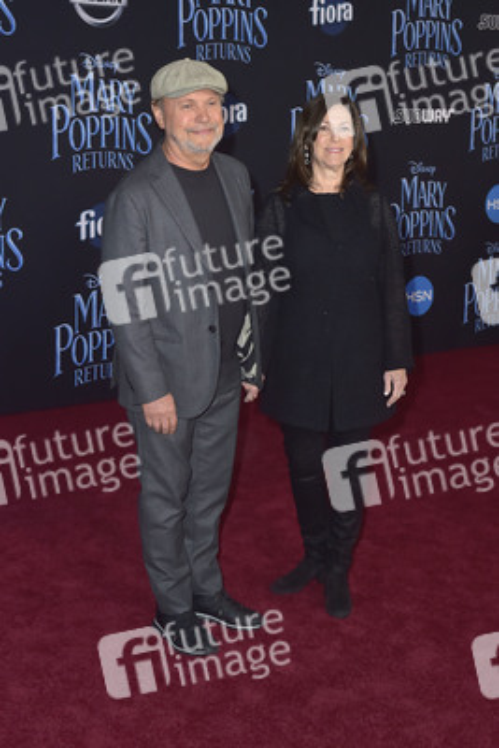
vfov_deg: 38.2
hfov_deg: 26.0
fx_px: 1080
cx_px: 250
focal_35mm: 52
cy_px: 374
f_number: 6.3
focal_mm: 52
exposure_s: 1/250
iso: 400
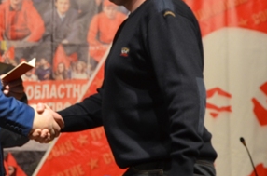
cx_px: 36
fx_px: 1272
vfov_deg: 7.9
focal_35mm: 172
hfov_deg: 11.9
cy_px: 38
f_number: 4.2
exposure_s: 1/60
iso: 640
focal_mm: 32
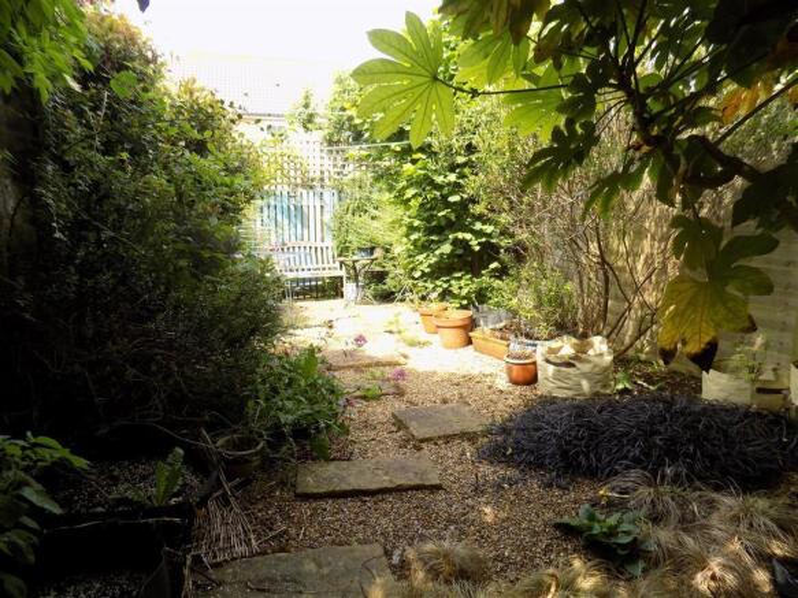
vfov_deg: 58.9
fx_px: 530
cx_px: 399
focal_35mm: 23
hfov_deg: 73.9
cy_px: 299
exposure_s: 1/160
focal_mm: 4
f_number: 3.1
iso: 80
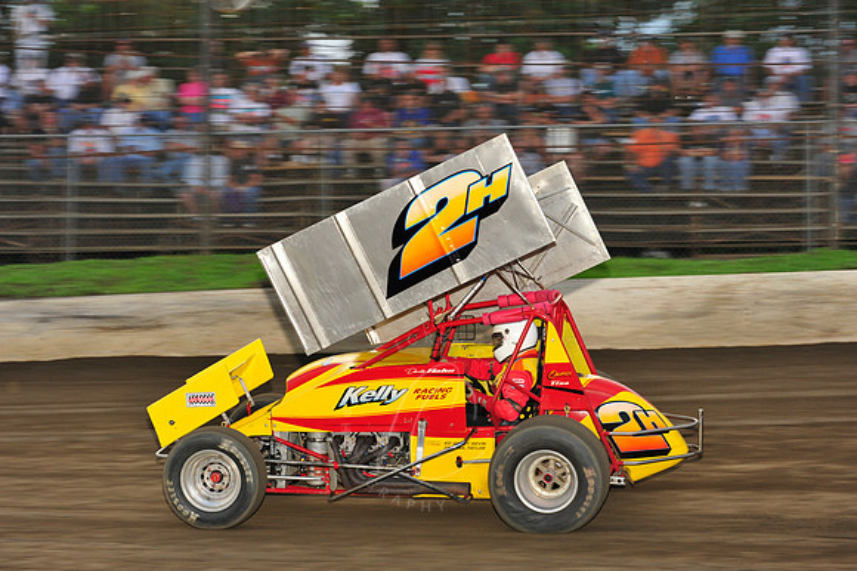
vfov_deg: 13.0
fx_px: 2498
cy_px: 286
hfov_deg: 19.5
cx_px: 428
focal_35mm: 105
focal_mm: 105
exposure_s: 1/320
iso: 640
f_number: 7.1
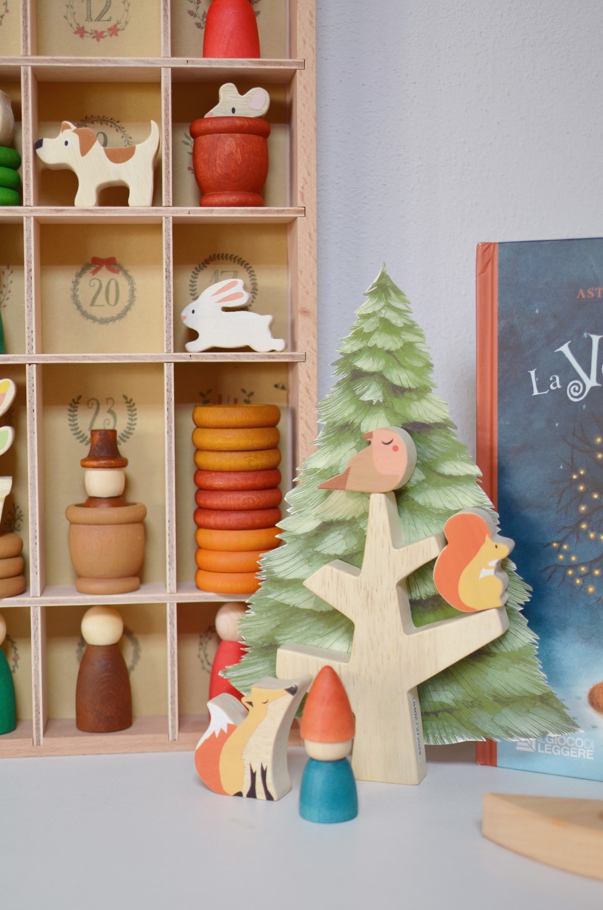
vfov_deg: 37.9
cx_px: 302
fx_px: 1325
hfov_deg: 25.6
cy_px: 455
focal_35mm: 52
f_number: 1.8
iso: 250
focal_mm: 35
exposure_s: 1/100
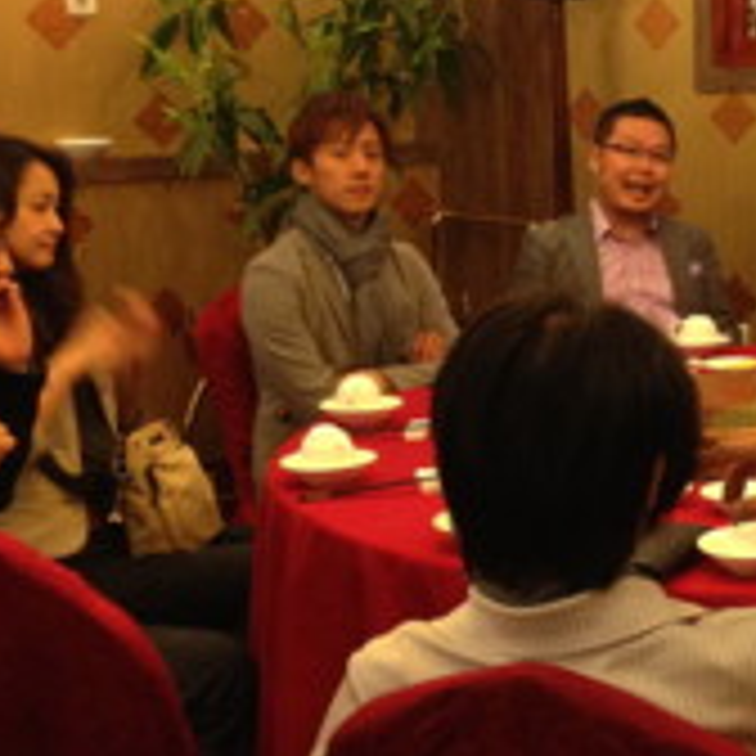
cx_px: 742
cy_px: 378
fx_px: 1927
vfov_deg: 22.2
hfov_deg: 21.5
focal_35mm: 78
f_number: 2.4
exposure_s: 1/20
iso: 200
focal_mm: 4.13
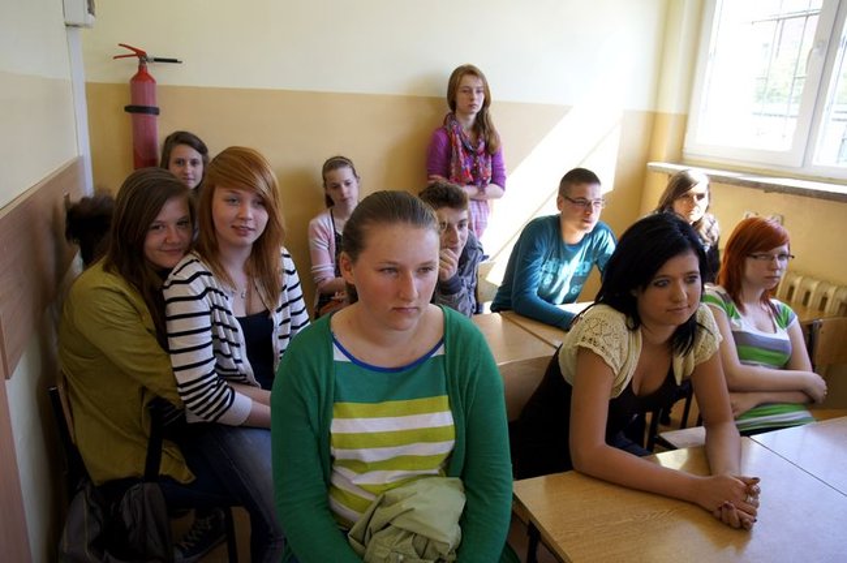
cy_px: 282
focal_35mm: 26
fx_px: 599
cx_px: 424
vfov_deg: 50.3
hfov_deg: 70.5
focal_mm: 17
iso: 100
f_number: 4.5
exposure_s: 1/50
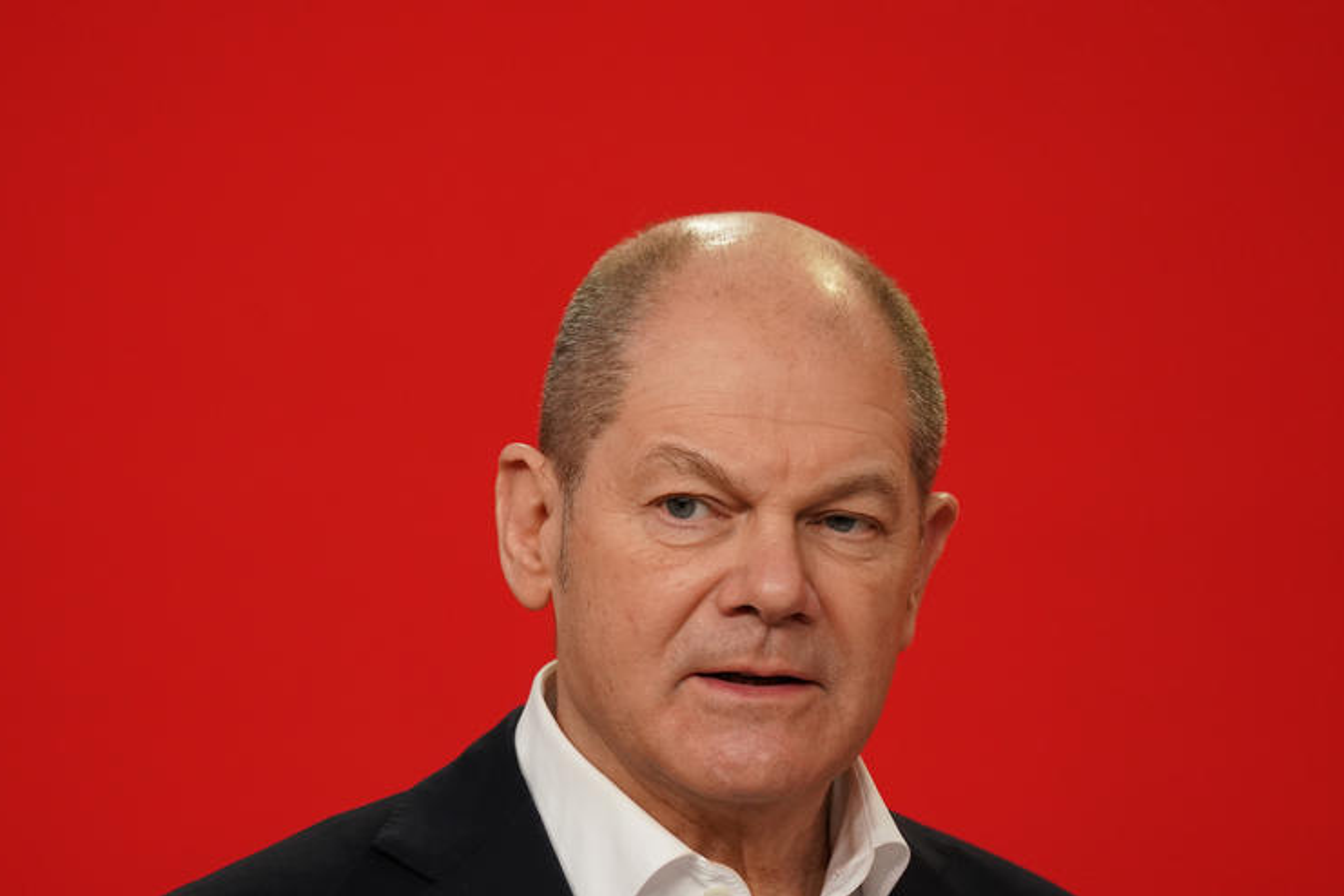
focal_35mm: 745
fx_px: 27811
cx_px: 551
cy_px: 540
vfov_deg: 1.8
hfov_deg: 2.8
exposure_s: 1/400
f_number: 6.3
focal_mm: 600
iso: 3200
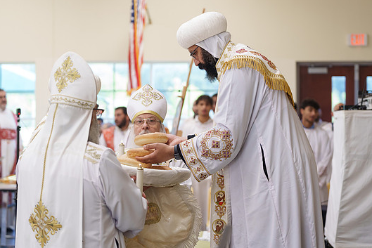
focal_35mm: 87
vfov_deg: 15.7
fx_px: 899
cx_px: 183
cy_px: 110
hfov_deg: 23.4
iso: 1600
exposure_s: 1/160
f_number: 2.8
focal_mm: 70
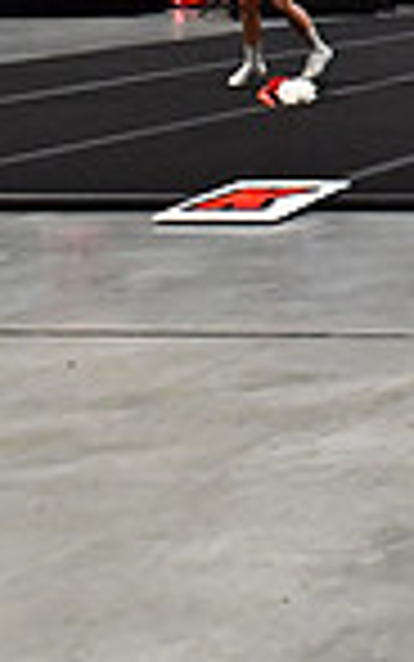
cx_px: 1224
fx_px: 2182
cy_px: -110
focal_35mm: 121
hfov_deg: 8.9
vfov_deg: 16.6
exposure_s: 1/400
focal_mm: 20
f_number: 4
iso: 3200
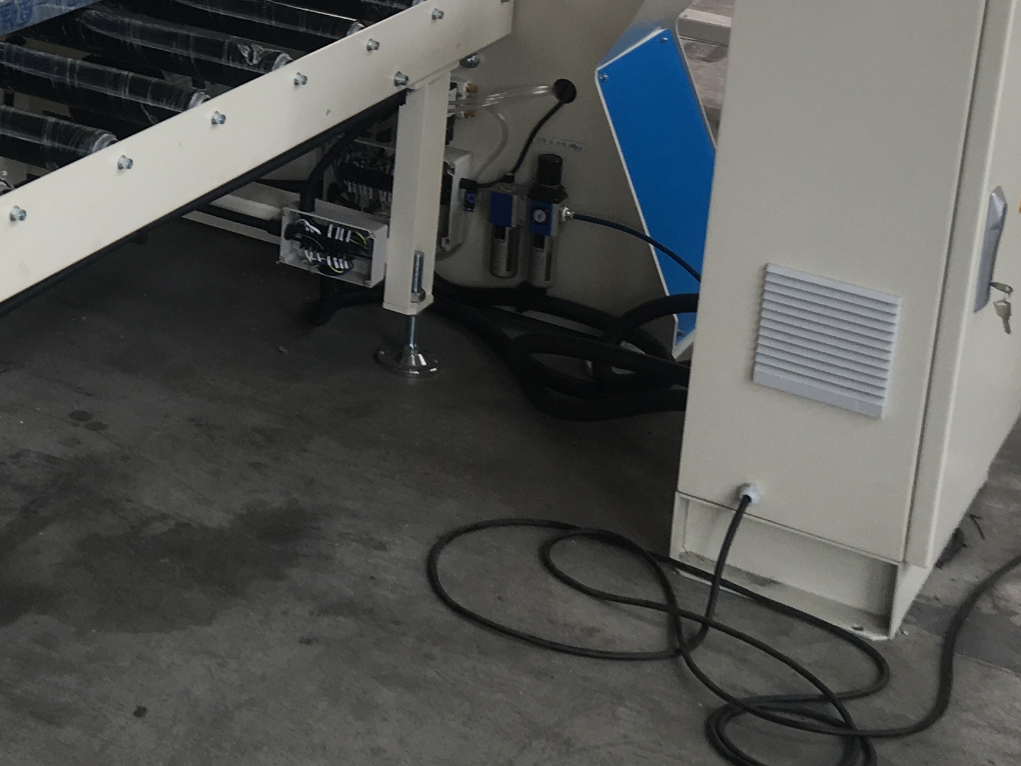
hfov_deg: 26.5
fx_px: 2065
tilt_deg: -14.5
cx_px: 43
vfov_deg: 20.3
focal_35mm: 70
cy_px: -11
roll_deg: -2.4
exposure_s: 1/50
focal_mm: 4.15
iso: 32
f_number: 2.2
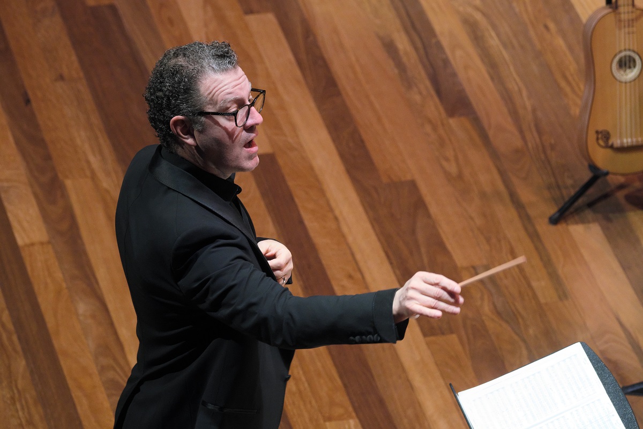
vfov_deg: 5.2
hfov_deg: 7.8
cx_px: 322
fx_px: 4733
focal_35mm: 265
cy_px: 214
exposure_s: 1/100
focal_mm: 176.7
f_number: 5
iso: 3200
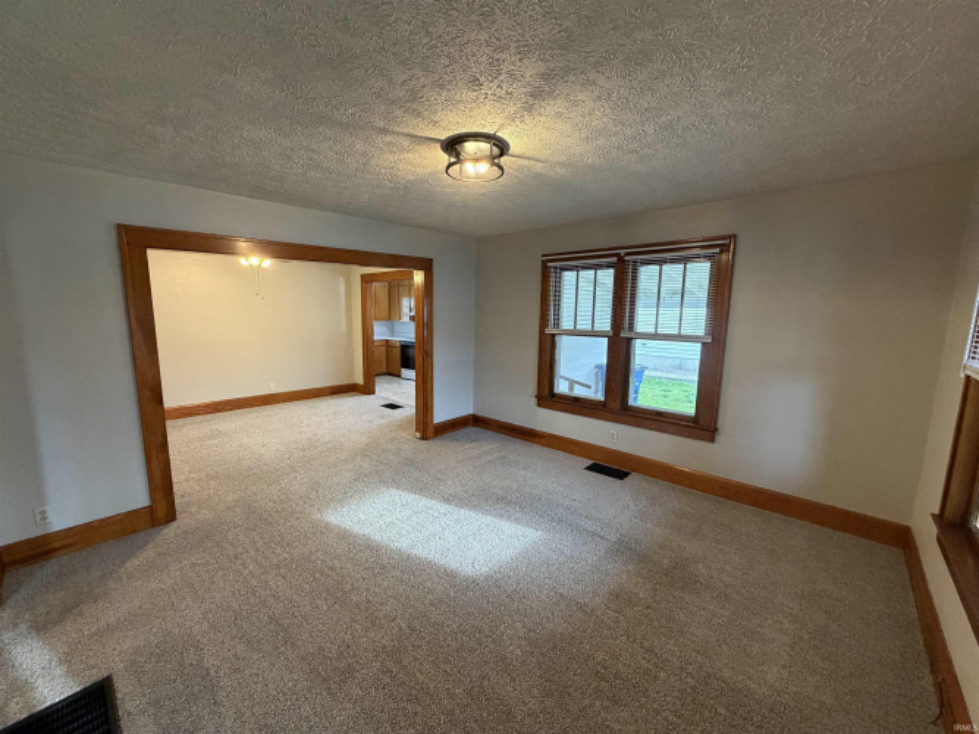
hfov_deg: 102.1
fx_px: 396
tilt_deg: -7.5
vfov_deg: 85.7
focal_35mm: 14
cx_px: 490
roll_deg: +0.1
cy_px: 367
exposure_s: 1/60
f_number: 2.2
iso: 400
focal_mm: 2.2
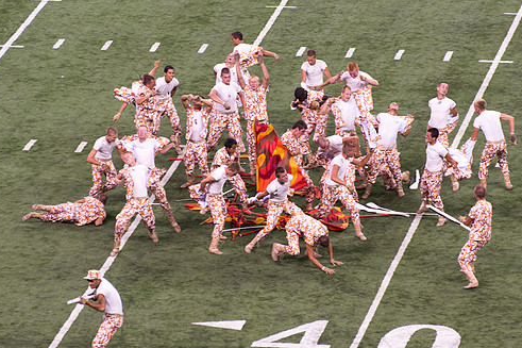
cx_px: 275
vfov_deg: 4.2
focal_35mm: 326
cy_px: 122
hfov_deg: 6.3
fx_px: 4725
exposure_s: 1/320
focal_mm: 195
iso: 1400
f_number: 5.3
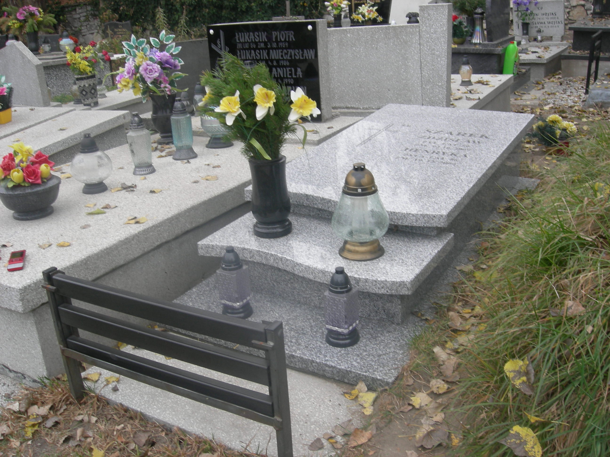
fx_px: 634
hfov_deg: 51.4
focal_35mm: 36
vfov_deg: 39.7
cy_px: 228
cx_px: 305
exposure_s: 1/36.8
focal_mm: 7.5
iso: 64
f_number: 2.7
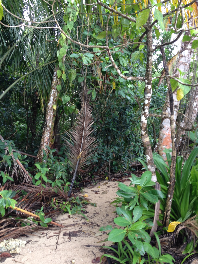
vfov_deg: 52.6
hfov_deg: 40.7
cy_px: 132
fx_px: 267
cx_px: 99
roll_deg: +1.7
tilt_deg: -1.4
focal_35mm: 35
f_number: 2.4
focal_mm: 4.28
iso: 50
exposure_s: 1/24
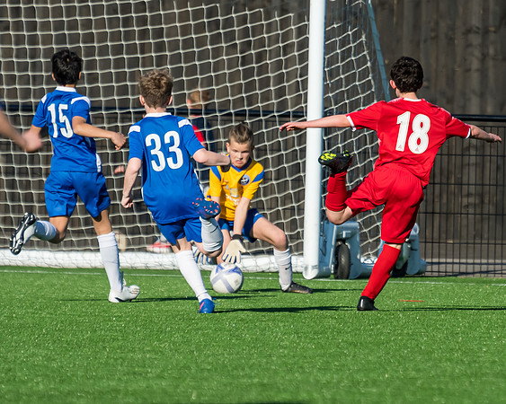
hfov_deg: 2.8
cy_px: 294
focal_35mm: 695
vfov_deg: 2.2
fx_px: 10399
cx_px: 322
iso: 400
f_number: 4.5
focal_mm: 280
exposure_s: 1/4000
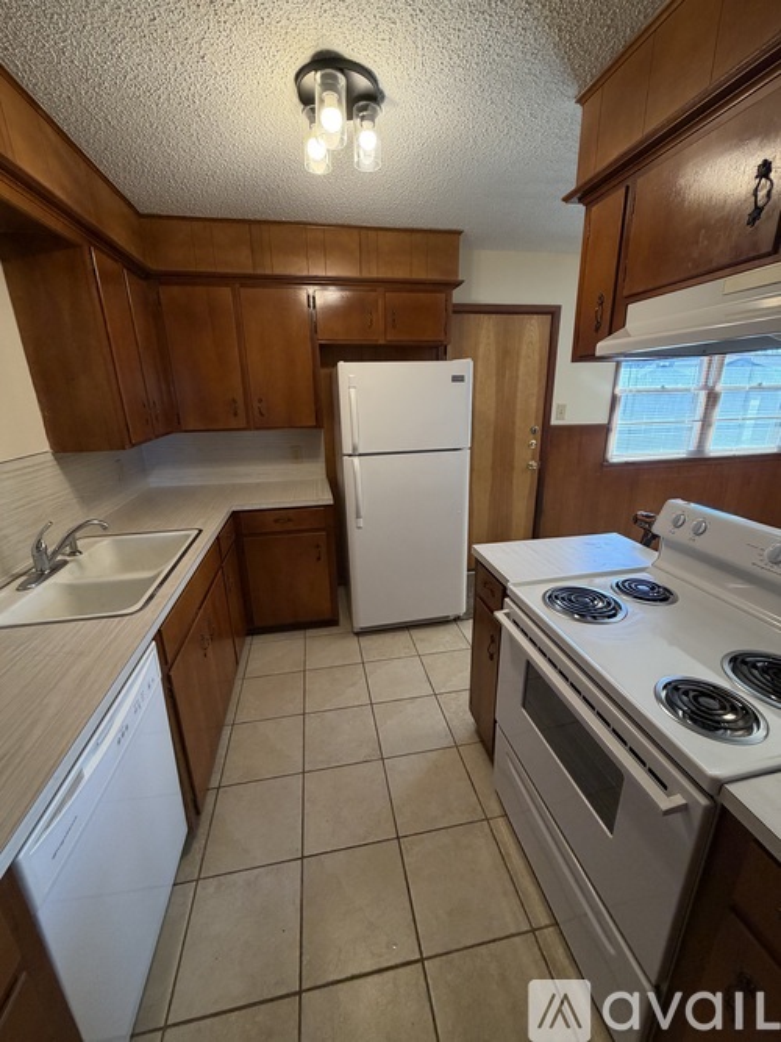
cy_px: 521
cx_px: 390
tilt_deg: -17.2
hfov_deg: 85.7
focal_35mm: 14
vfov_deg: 102.1
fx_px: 421
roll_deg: +1.6
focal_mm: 2.22
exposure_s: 1/60
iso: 200
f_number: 2.2
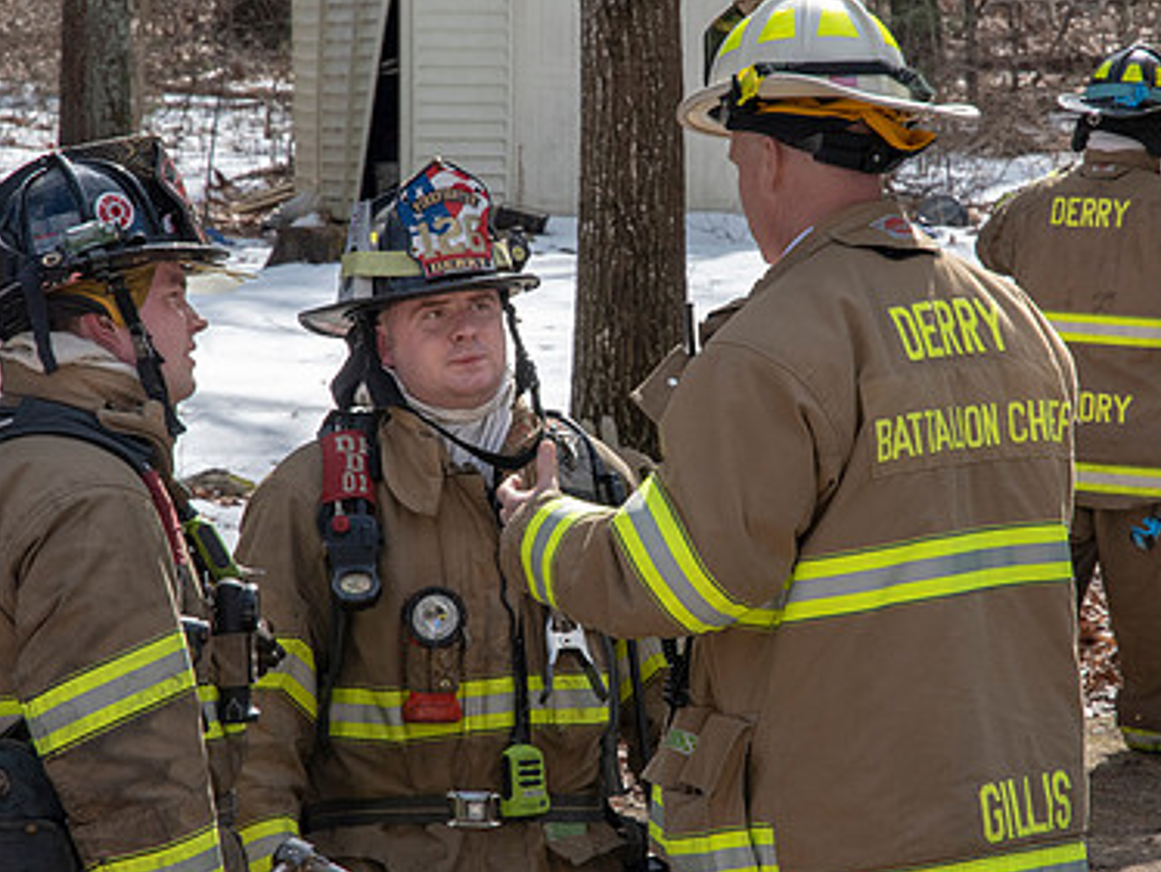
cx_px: 640
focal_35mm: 201
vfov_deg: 7.4
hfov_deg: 9.8
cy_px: 427
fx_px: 6746
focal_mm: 80
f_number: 9
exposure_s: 1/800
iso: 640
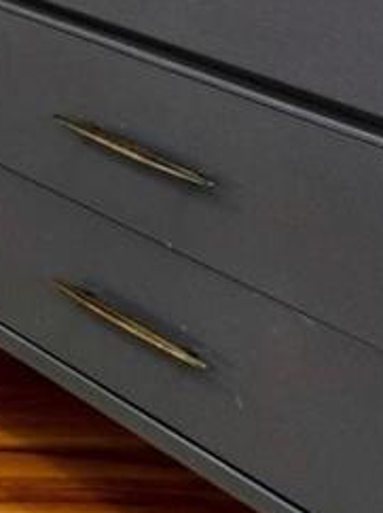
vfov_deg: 17.1
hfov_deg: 7.6
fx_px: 1315
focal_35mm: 89
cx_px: -1251
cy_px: -471
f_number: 10
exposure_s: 1/8
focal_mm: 14
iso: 400
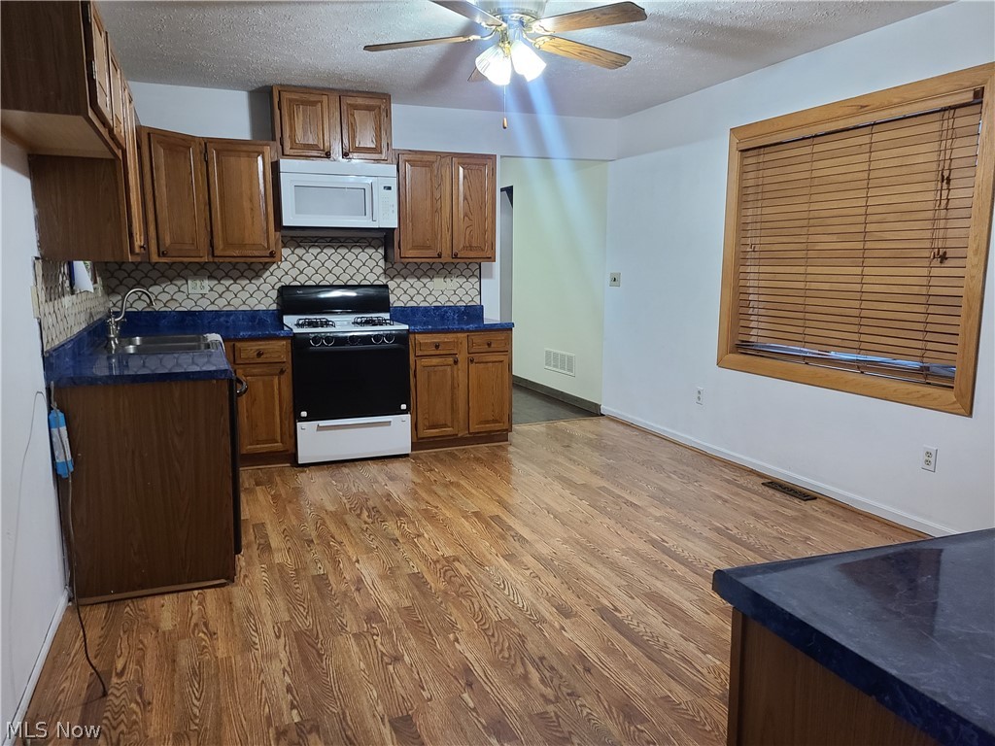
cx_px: 498
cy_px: 373
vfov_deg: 53.1
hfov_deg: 67.3
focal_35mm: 26
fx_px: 747
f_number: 1.8
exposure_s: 1/39
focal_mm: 5.4
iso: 640
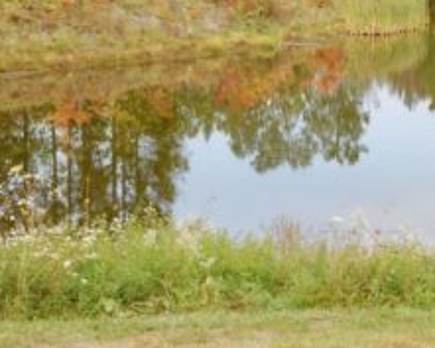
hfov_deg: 15.7
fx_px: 1558
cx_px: 400
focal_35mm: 121
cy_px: 54
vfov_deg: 12.7
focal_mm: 38
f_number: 14
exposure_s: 1/20
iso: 100
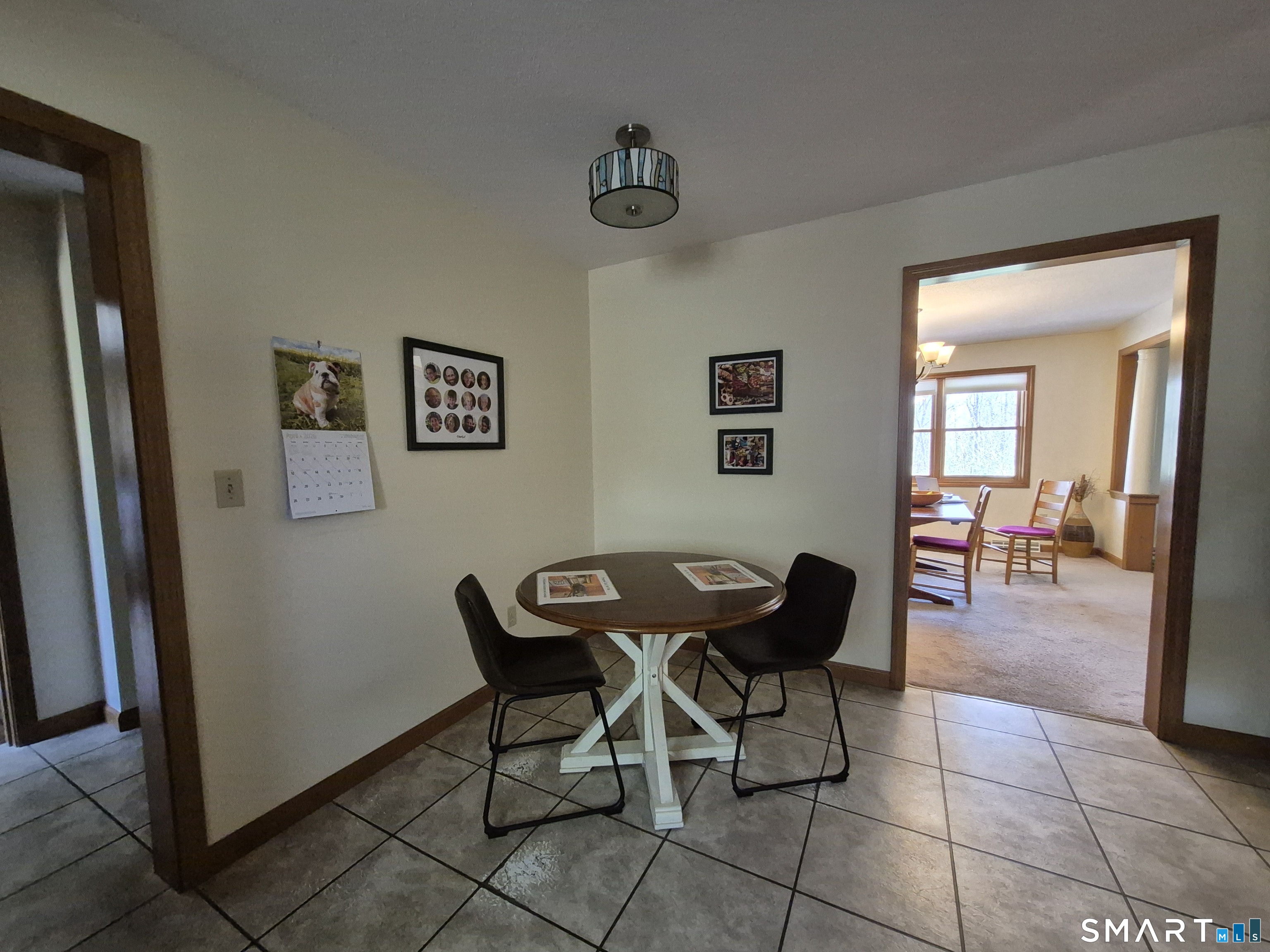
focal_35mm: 13
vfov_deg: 89.9
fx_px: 477
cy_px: 476
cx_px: 635
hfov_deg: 106.2
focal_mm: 1.74
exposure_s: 1/60
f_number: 2.2
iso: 1000
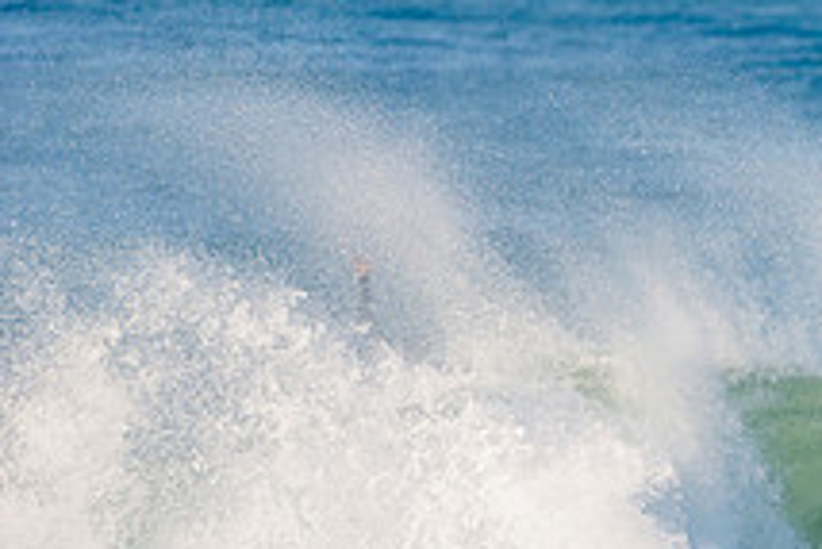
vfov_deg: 1.0
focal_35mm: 1353
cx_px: 1110
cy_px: 731
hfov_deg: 1.5
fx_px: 30913
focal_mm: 500
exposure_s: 1/1600
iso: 200
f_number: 5.6
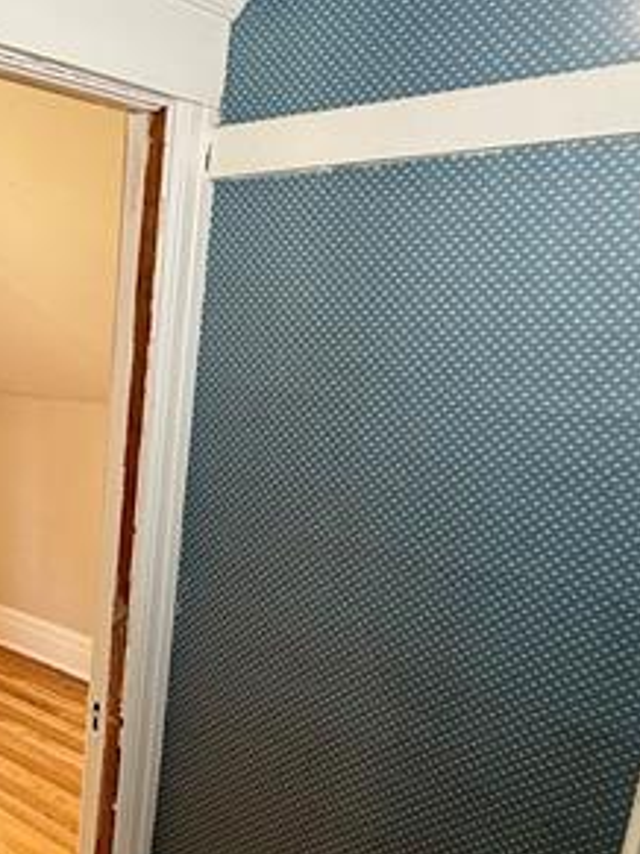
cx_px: -15
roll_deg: -2.0
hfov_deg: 34.7
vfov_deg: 49.4
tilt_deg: -13.4
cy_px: 558
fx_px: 913
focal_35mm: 37
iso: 250
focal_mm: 2.22
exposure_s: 1/60
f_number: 2.2
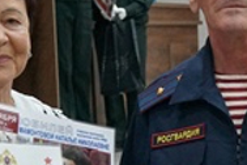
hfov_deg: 15.5
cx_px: 209
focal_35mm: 131
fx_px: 899
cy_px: 178
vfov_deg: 10.4
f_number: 4
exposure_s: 1/160
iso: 4000
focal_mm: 22
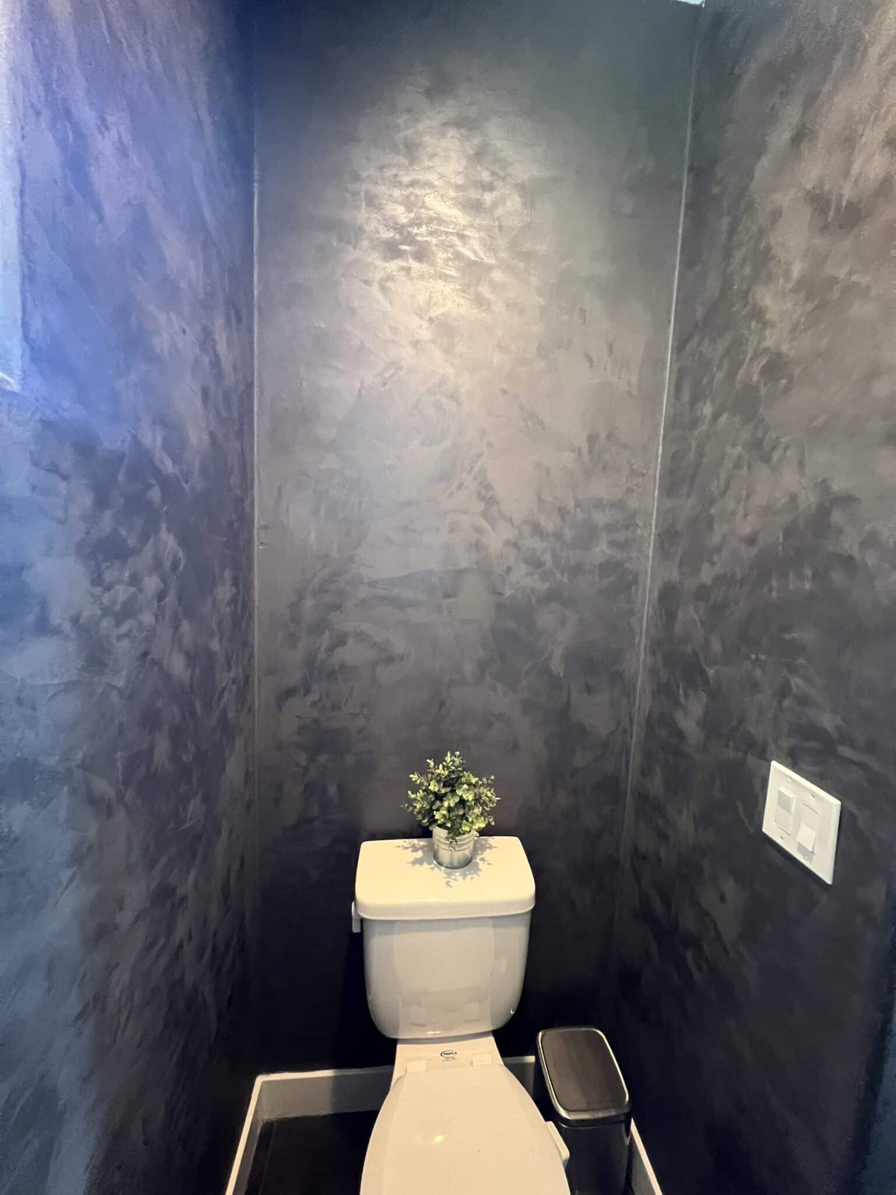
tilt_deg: -6.1
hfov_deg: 89.9
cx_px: 448
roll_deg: -2.5
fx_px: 449
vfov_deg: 106.2
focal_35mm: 13
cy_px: 598
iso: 800
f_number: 1.8
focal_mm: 1.57
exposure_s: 1/40
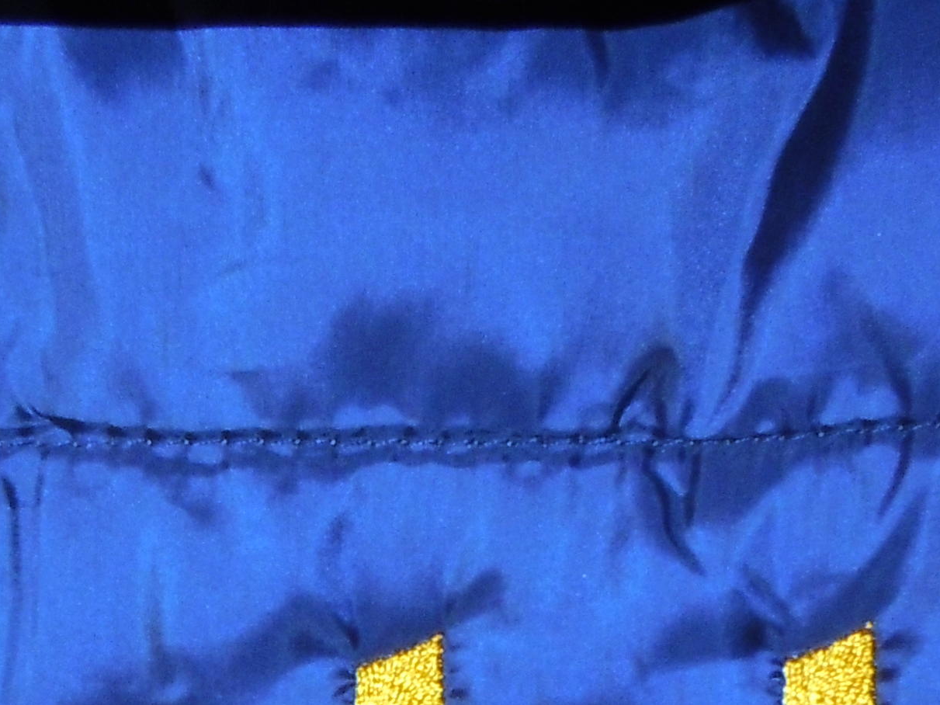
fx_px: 2905
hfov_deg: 18.1
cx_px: 134
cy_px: 947
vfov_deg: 13.3
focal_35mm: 107
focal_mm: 5.4
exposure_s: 1/30
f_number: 3.5
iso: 200
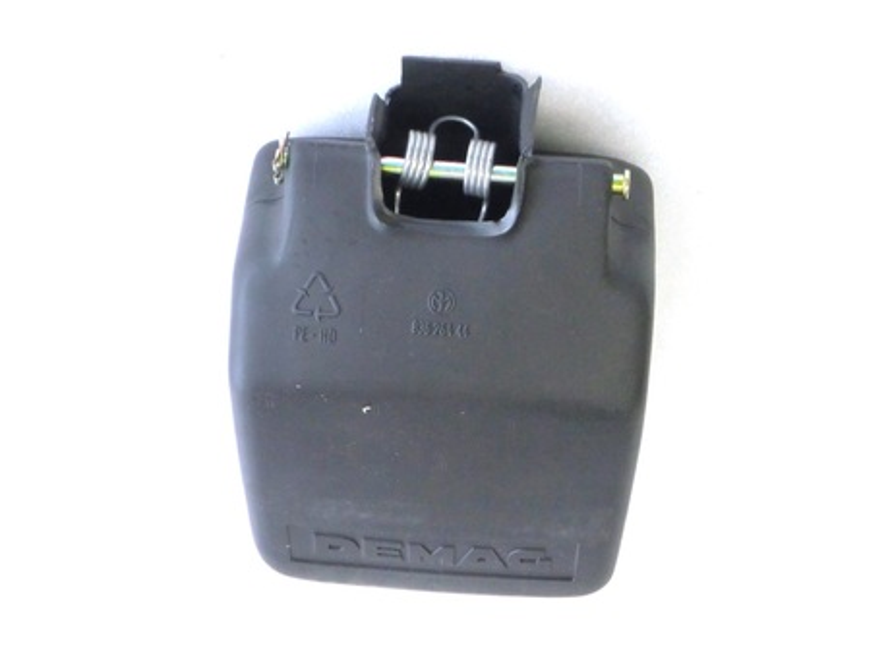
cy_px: 334
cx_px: 445
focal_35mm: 73
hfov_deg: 26.7
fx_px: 1877
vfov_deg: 20.2
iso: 400
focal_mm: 13.02
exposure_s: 1/80
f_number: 4.7
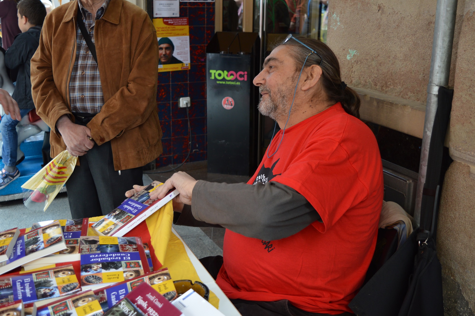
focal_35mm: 40
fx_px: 534
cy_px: 158
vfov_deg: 32.9
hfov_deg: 48.0
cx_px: 238
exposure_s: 1/100
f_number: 5
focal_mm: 27
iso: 400
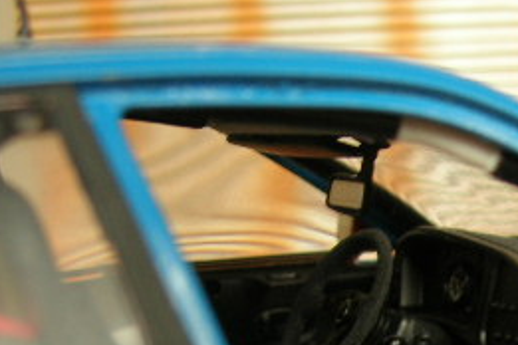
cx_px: 568
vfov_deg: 13.5
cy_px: 462
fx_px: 1396
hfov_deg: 20.1
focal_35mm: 97
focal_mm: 7.8
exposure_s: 1/13
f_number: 2.8
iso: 64
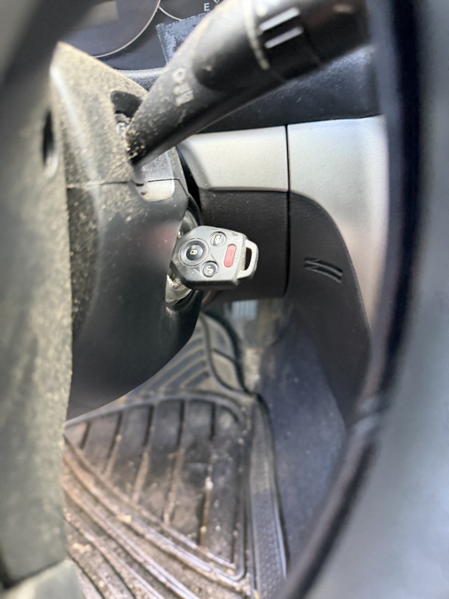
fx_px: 415
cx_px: 224
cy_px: 300
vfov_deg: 71.6
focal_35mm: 24
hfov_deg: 56.8
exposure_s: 1/60
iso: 500
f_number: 1.78
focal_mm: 6.76
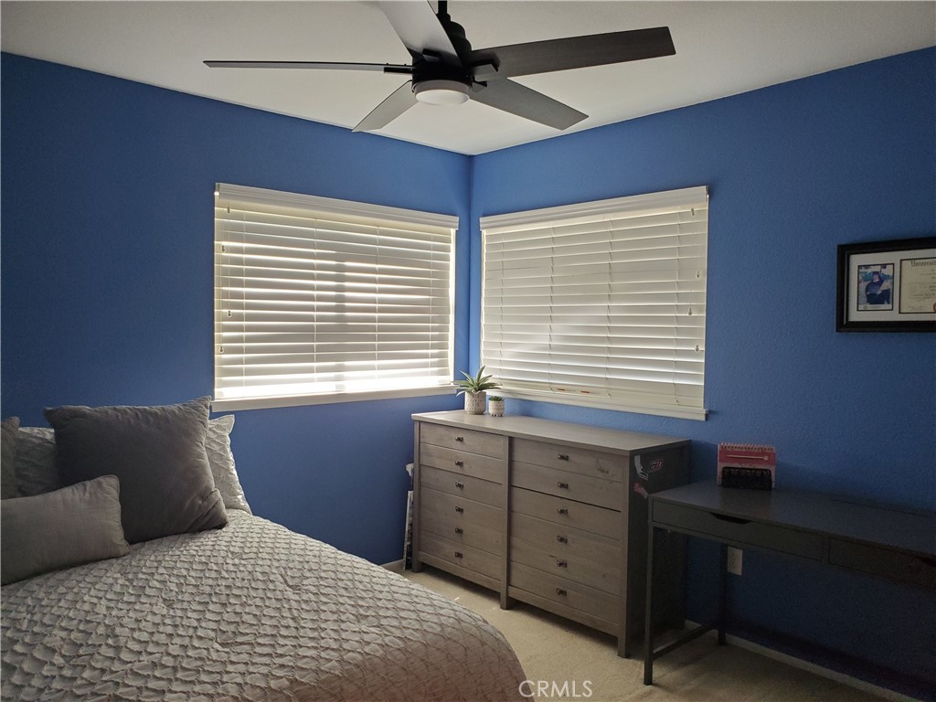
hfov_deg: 67.3
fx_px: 703
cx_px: 468
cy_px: 351
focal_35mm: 26
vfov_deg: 53.1
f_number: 2.4
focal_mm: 4.3
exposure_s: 1/40
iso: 250
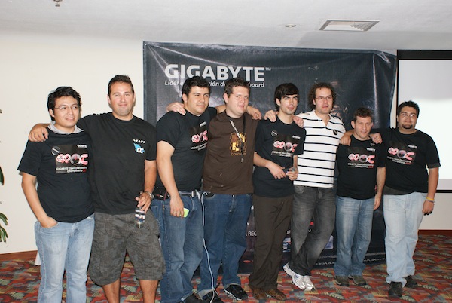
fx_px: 453
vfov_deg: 37.0
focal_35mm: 36
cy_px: 152
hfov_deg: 53.1
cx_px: 226
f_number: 5.6
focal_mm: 24
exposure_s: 1/60
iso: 400
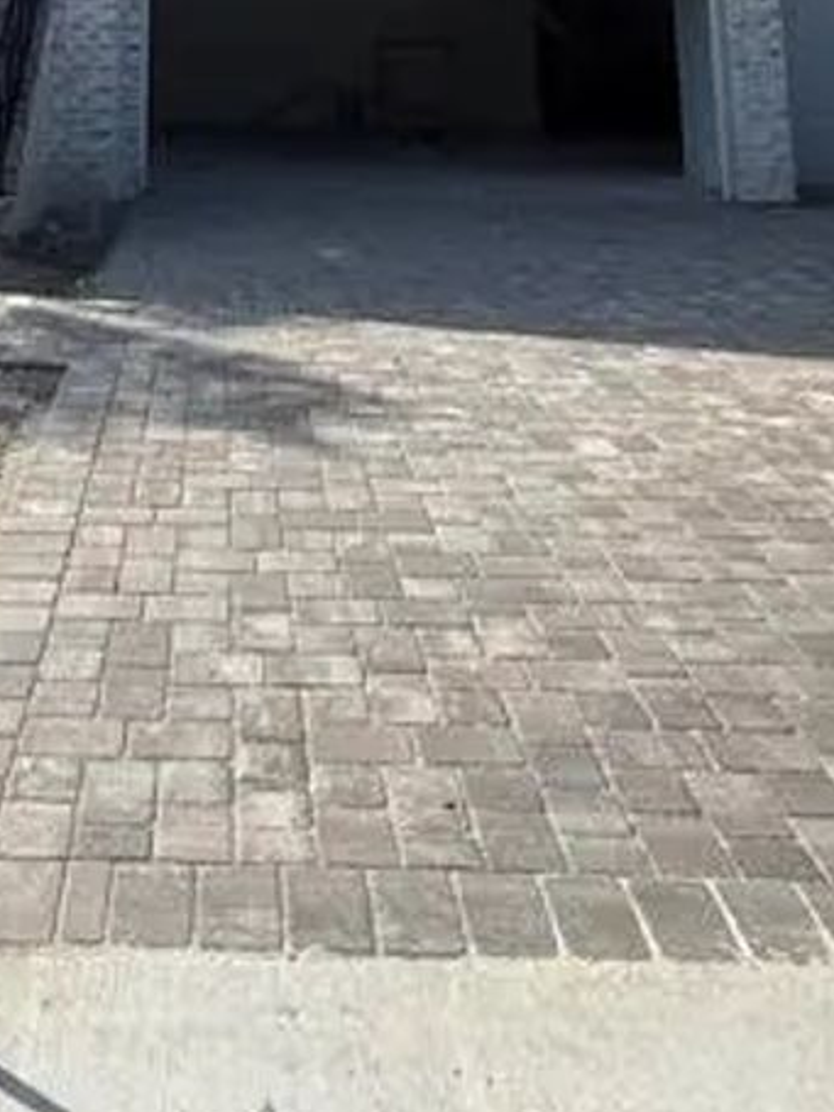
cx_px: 174
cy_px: -253
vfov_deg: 34.7
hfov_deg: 33.4
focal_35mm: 42
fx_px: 1350
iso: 50
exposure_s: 1/1259
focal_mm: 2.22
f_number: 2.2
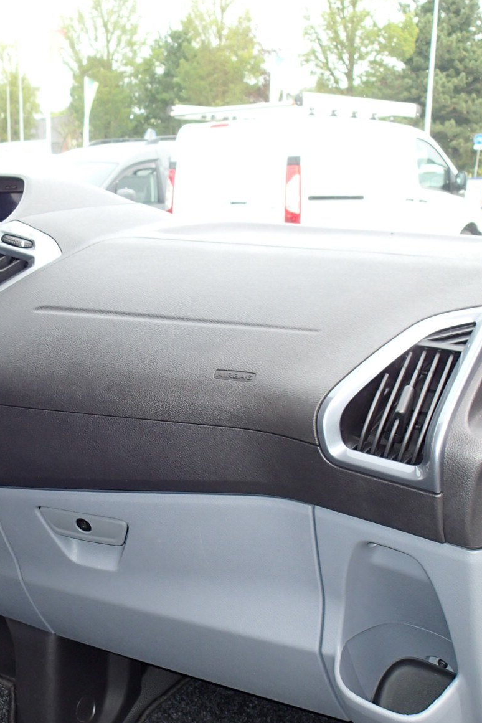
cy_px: 397
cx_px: 52
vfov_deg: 45.4
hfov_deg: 29.9
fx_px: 864
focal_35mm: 43
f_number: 2.8
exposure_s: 1/160
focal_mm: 4.5
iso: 100
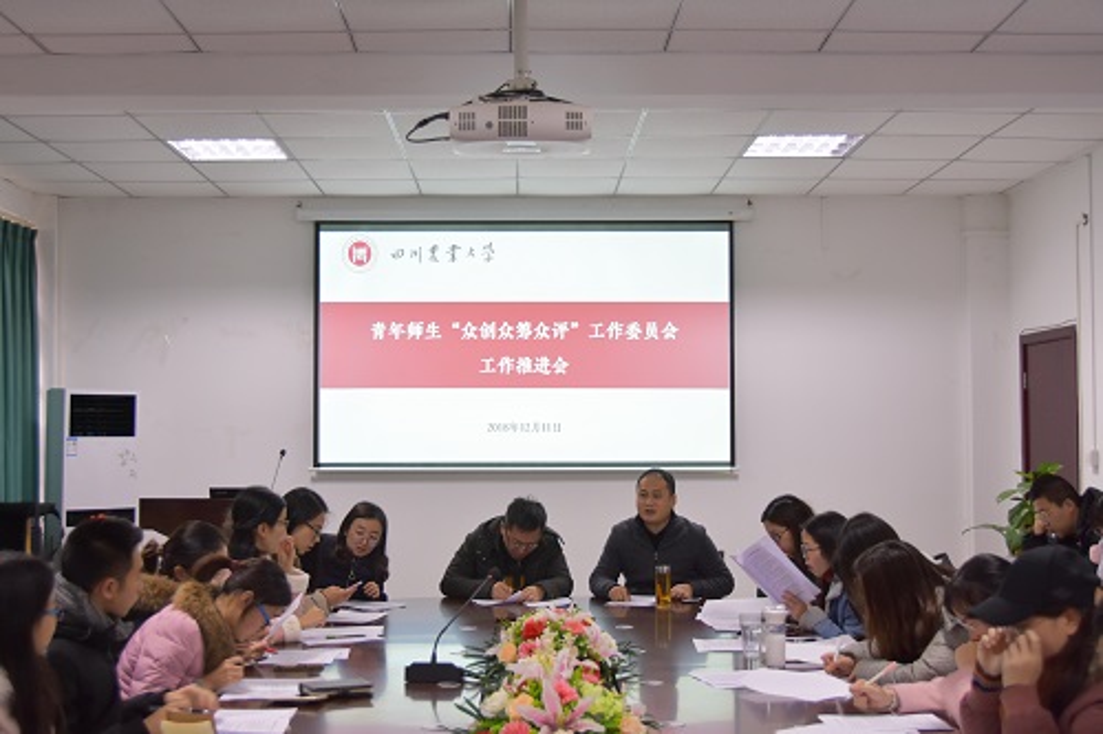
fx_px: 1470
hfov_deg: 41.1
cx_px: 552
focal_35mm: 48
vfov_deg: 28.1
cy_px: 367
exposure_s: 1/40
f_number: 4
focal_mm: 32
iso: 1000
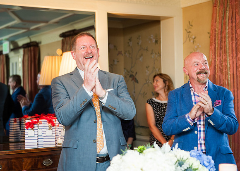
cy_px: 81
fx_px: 466
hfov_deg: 28.9
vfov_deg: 20.8
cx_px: 105
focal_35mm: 68
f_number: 2.8
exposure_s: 1/60
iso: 800
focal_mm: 62
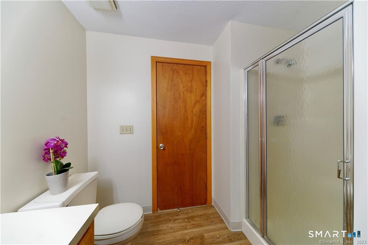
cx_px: 184
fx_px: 123
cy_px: 122
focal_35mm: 12
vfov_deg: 90.0
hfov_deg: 112.6
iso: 400
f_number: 5.6
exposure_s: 1/13
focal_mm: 12
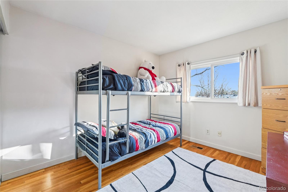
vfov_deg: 77.3
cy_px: 96
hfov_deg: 100.4
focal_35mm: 15
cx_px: 144
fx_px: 120
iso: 800
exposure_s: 1/10
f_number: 8
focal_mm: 10
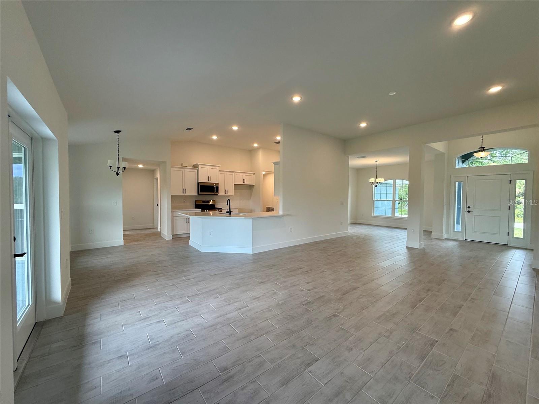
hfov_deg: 102.1
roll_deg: -0.8
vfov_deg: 85.7
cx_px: 270
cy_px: 202
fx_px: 218
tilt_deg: -0.6
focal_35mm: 14
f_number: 2.2
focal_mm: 2.22
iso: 100
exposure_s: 1/120
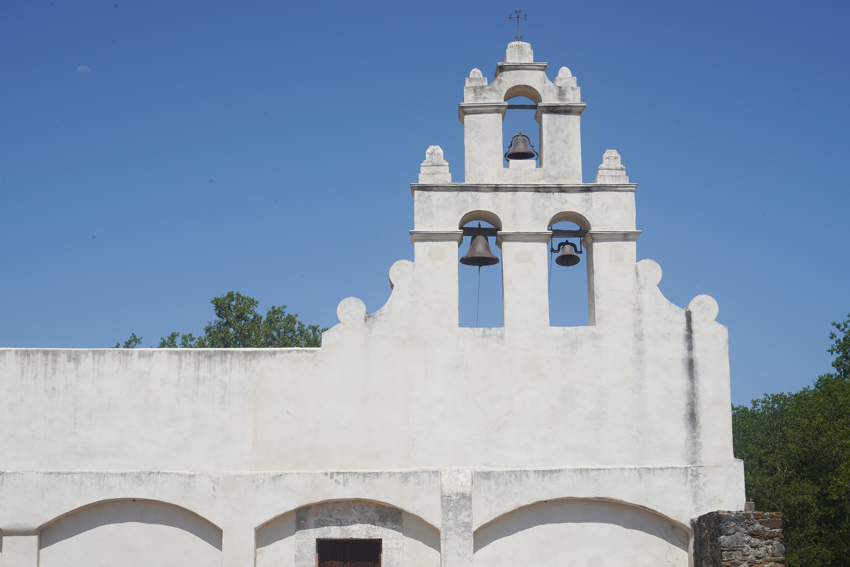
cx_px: 425
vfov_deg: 22.6
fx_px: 1417
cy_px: 284
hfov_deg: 33.4
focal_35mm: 60
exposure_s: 1/100
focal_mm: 60
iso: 100
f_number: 20
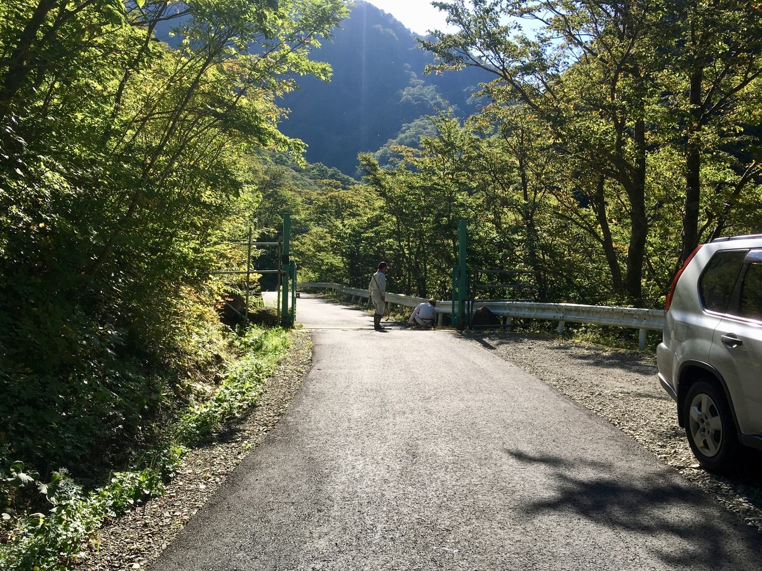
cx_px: 381
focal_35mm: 29
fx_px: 638
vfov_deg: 48.2
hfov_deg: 61.7
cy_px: 286
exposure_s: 1/894
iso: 25
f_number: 2.2
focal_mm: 4.15
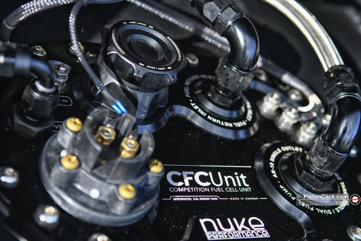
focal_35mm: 68
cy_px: 120
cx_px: 180
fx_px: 677
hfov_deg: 29.9
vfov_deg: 20.2
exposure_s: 1/500
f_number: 4
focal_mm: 45
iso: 640
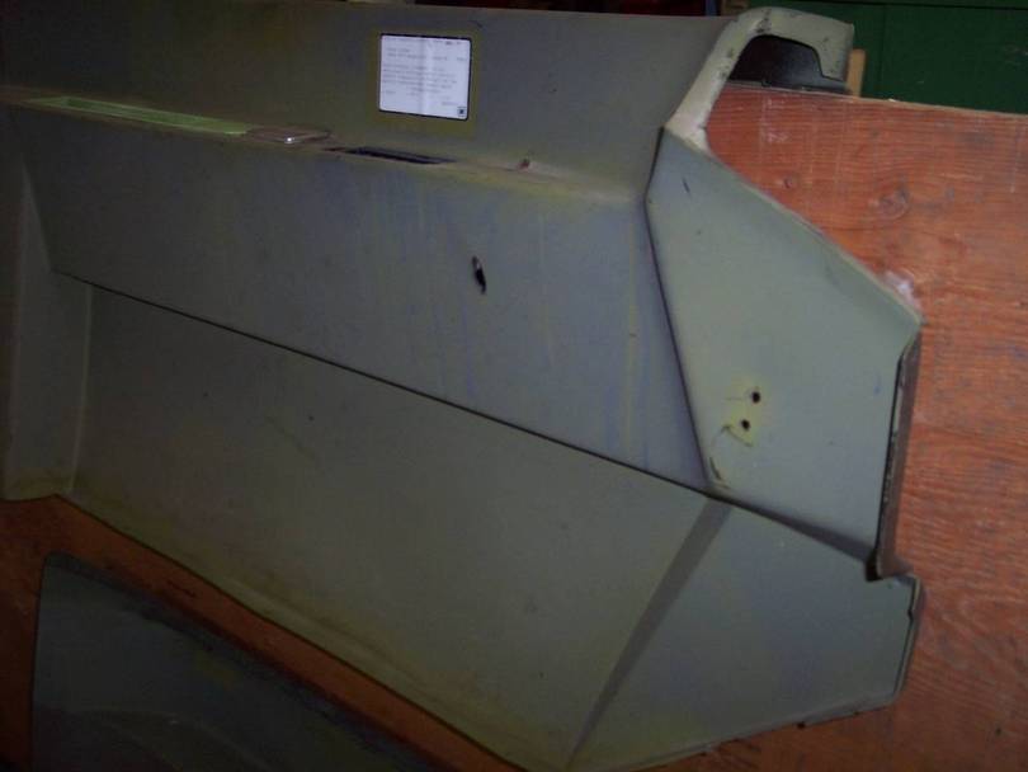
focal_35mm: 38
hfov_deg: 49.0
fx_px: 1129
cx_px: 514
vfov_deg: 37.7
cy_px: 386
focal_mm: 8
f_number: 2.8
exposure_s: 1/30
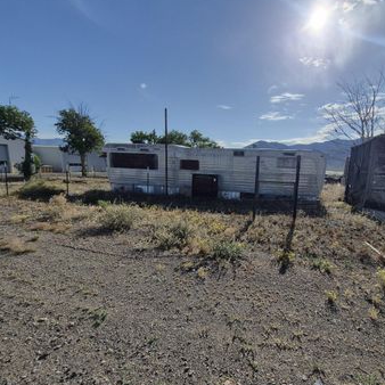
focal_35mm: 17
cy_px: 206
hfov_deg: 83.1
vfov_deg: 83.8
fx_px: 214
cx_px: 228
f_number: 2.2
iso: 40
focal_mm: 1.74
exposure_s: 1/4352
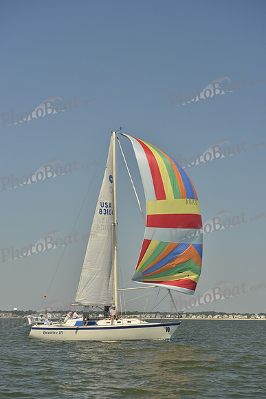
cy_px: 200
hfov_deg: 15.2
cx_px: 133
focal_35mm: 90
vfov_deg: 22.6
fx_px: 997
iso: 200
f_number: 6.3
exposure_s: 1/800
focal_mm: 90
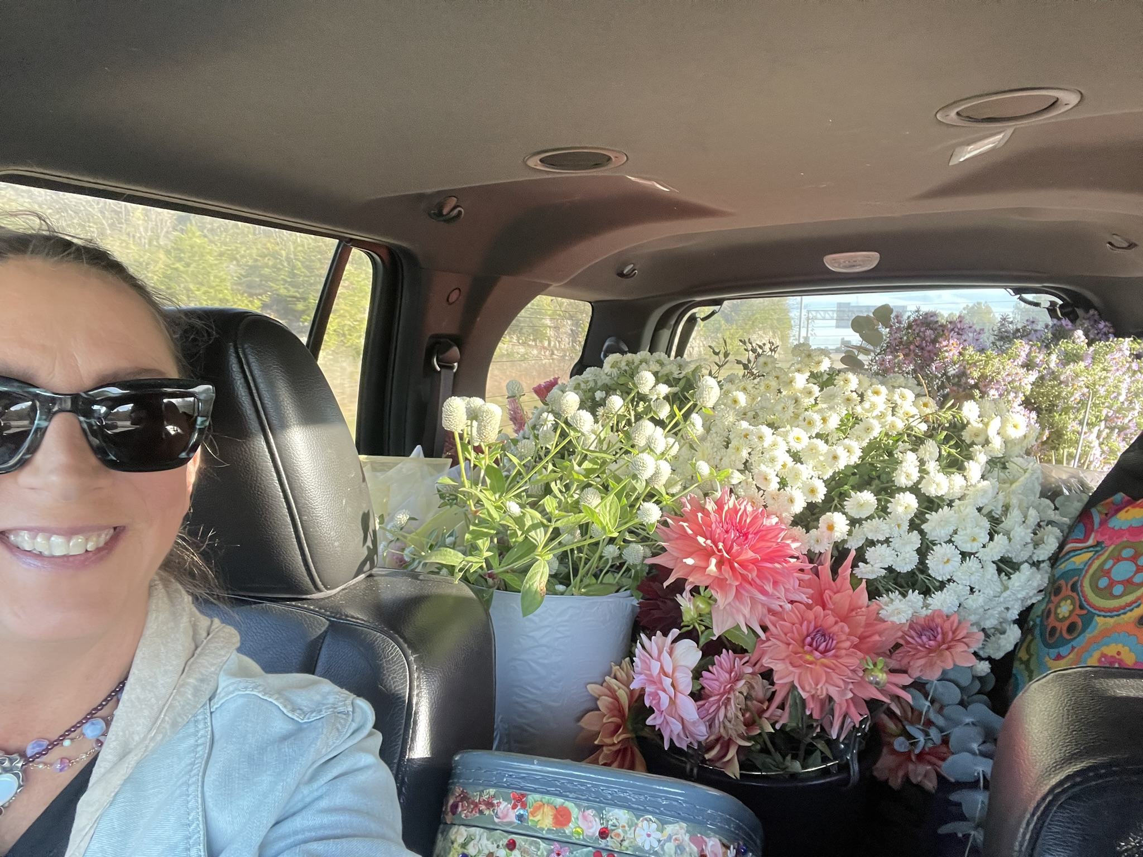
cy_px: 428
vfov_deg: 58.9
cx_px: 572
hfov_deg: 73.9
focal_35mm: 23
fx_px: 759
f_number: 2.2
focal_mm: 2.71
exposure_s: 1/59
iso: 125
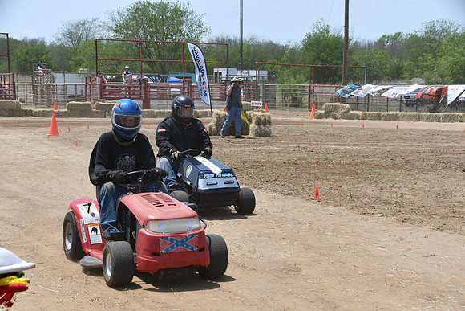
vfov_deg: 18.2
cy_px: 156
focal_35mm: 75
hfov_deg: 27.0
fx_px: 969
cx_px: 232
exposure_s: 1/320
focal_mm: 50
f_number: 9
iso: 100
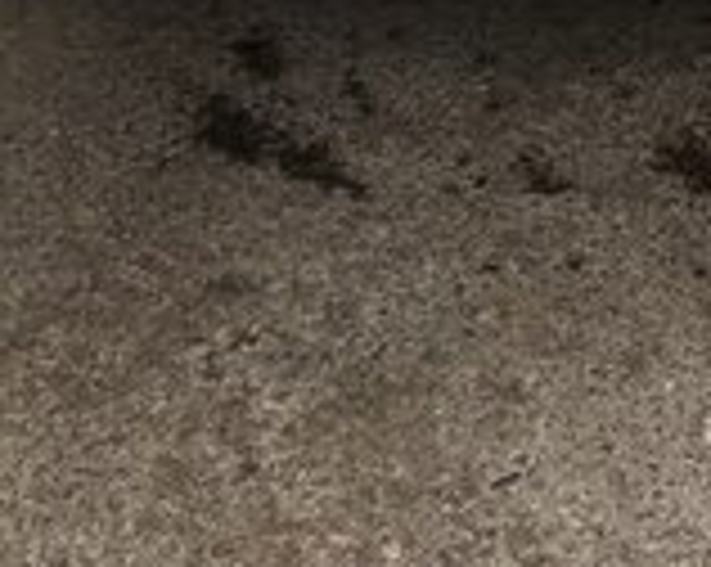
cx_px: 612
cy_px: -338
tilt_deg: -21.3
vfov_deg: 15.6
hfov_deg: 21.1
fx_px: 1871
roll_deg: -0.3
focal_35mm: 89
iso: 25
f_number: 2.2
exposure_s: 1/381
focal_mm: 4.15
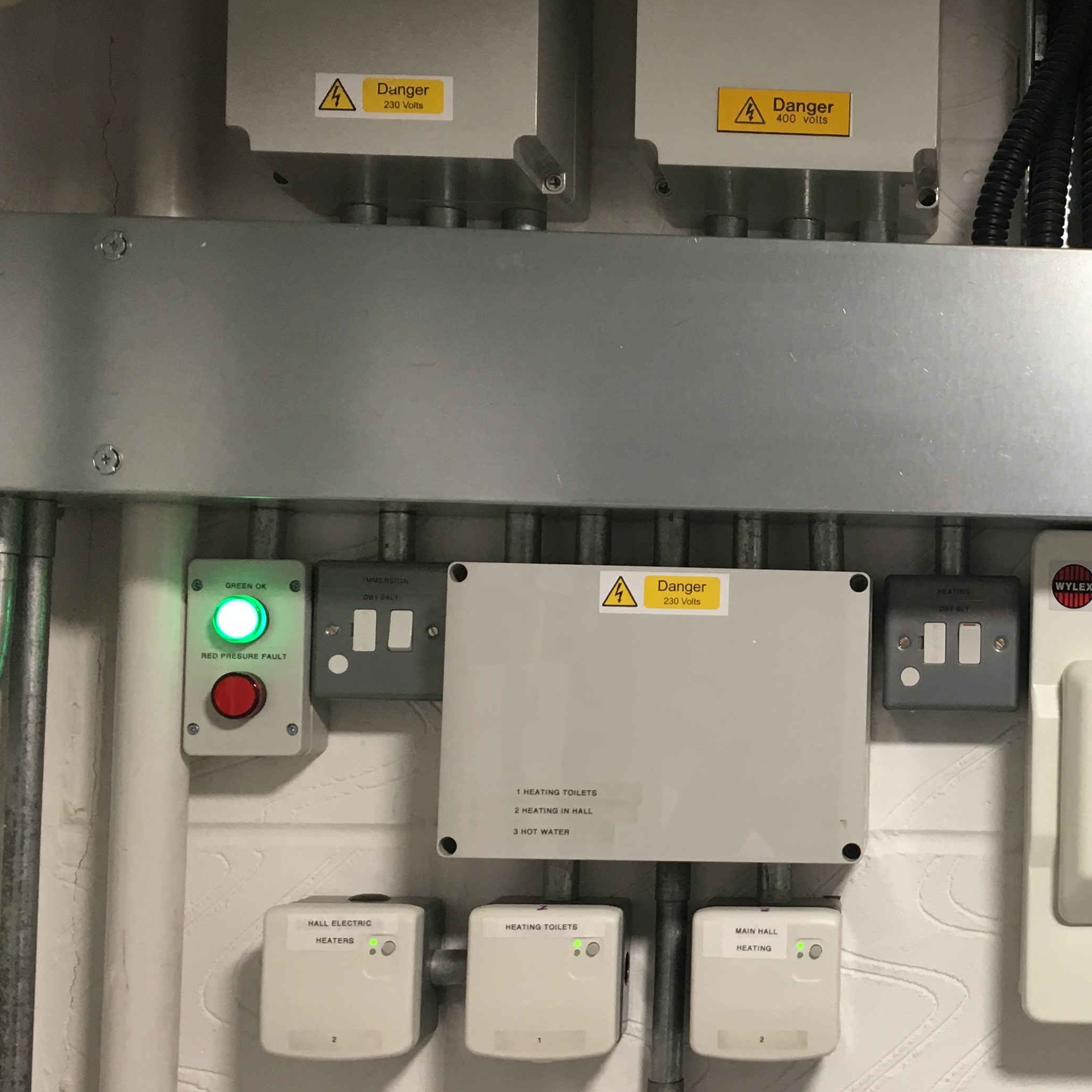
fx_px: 1785
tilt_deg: +2.0
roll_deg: -0.8
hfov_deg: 32.2
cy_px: 590
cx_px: 1004
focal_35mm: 50
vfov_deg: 34.0
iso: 100
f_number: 2.2
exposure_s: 1/33
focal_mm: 4.15
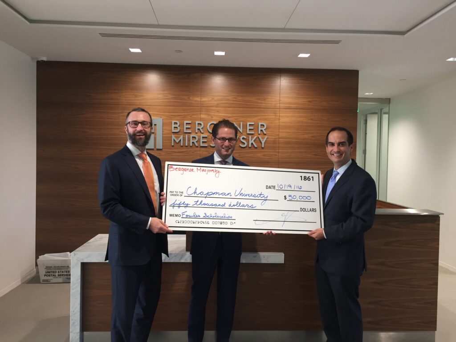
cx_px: 228
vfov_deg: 48.2
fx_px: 382
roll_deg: -1.0
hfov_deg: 61.7
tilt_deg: -1.9
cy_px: 171
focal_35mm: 29
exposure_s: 1/30
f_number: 2.2
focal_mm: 4.15
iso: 80
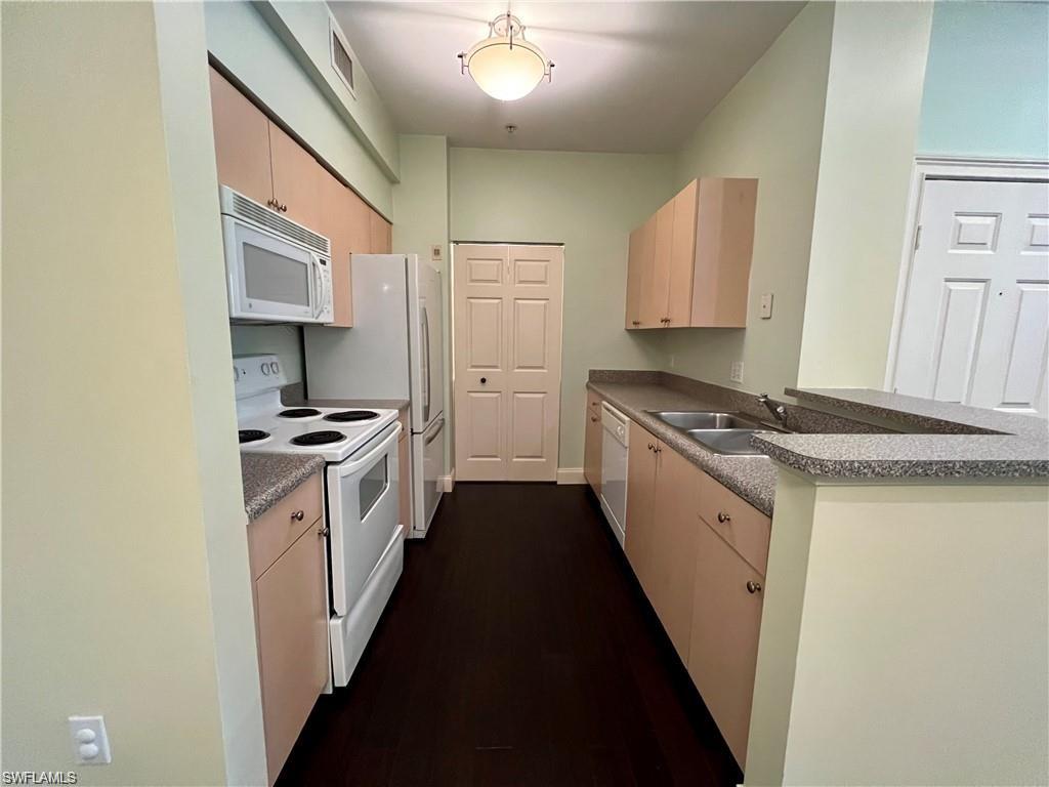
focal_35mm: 13
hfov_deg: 106.2
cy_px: 394
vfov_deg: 89.9
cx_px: 524
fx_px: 394
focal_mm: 1.57
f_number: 1.8
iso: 640
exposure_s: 1/60
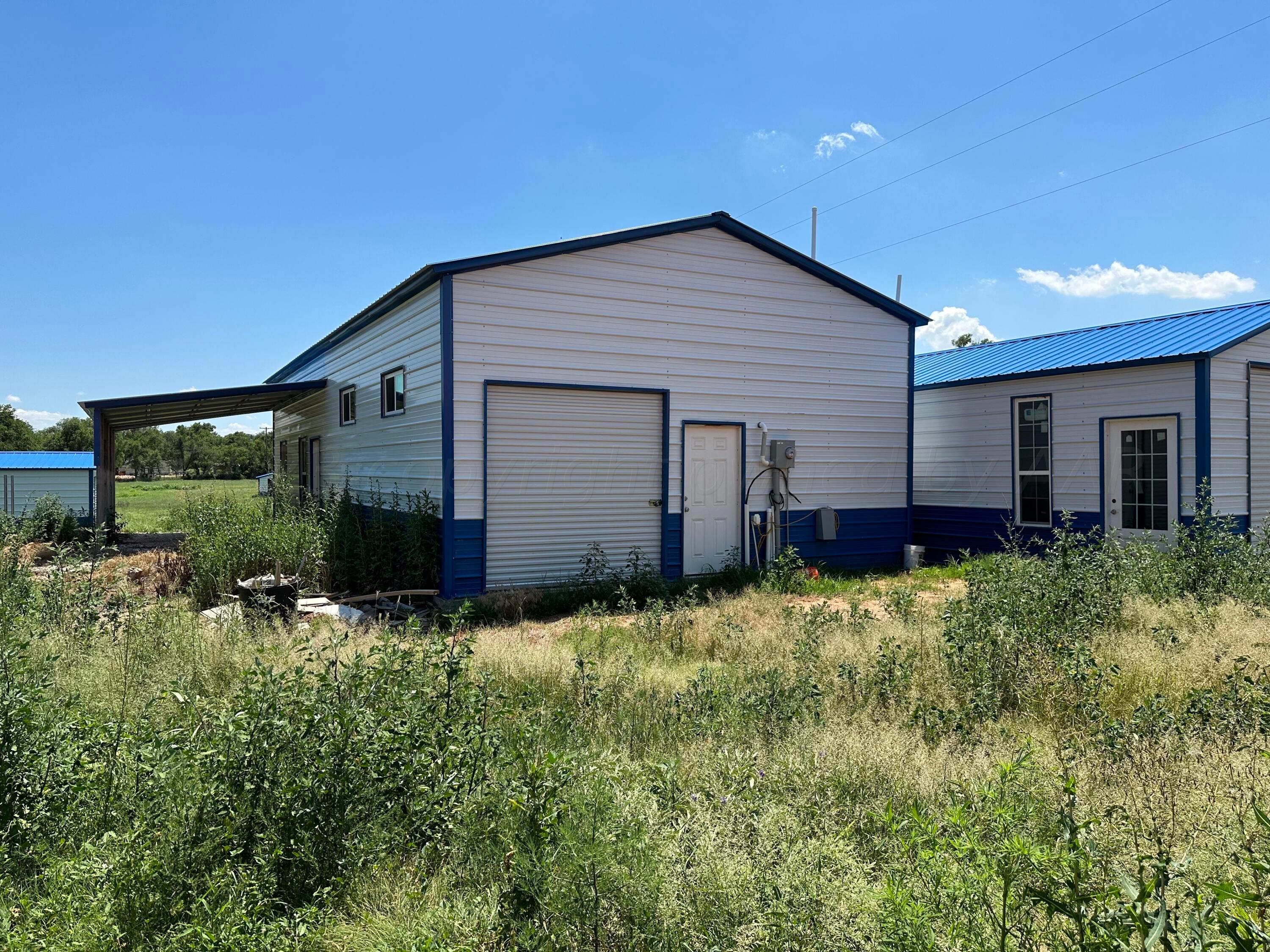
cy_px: 476
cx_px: 635
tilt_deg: -0.7
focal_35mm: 24
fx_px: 881
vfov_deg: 56.8
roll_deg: +0.2
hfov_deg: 71.6
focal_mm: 6.86
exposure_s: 1/4762
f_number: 1.78
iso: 80
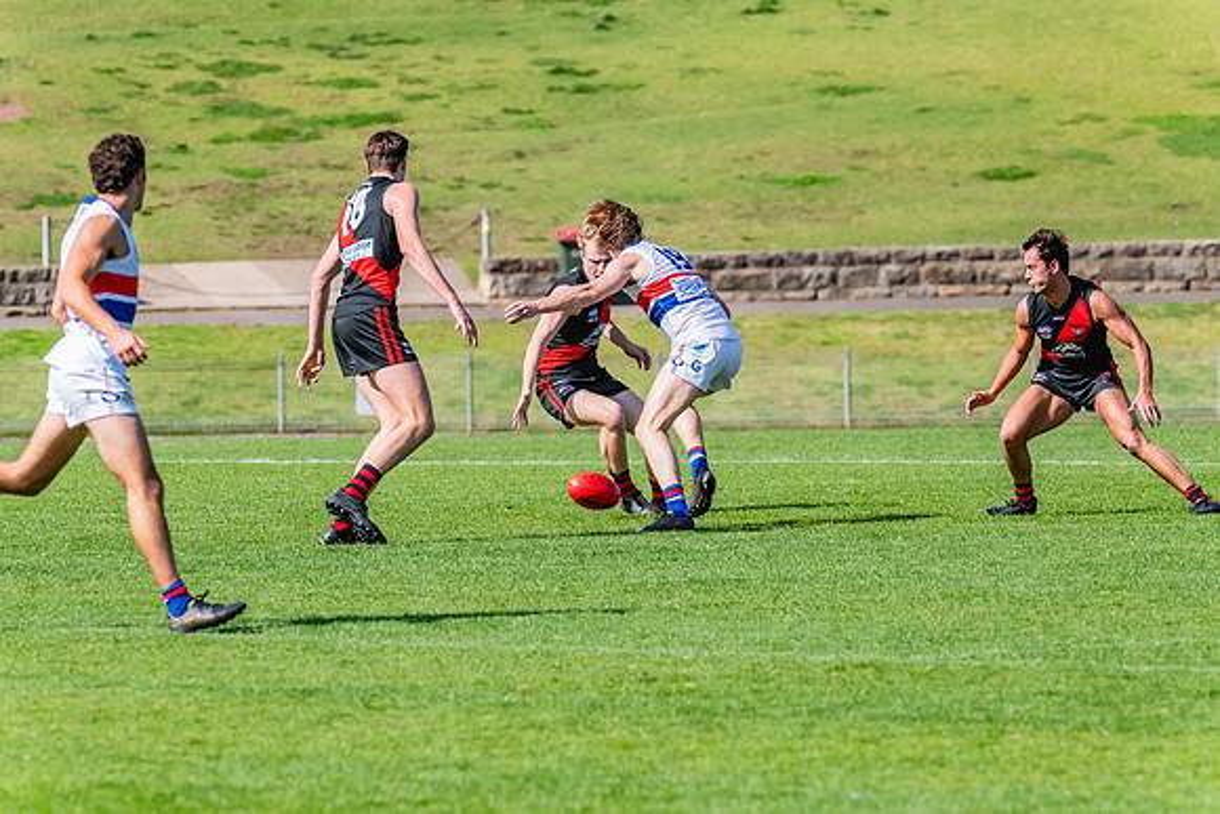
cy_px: 407
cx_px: 610
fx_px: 11770
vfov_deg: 4.0
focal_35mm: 347
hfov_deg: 5.9
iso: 800
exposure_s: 1/1600
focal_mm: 330
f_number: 9
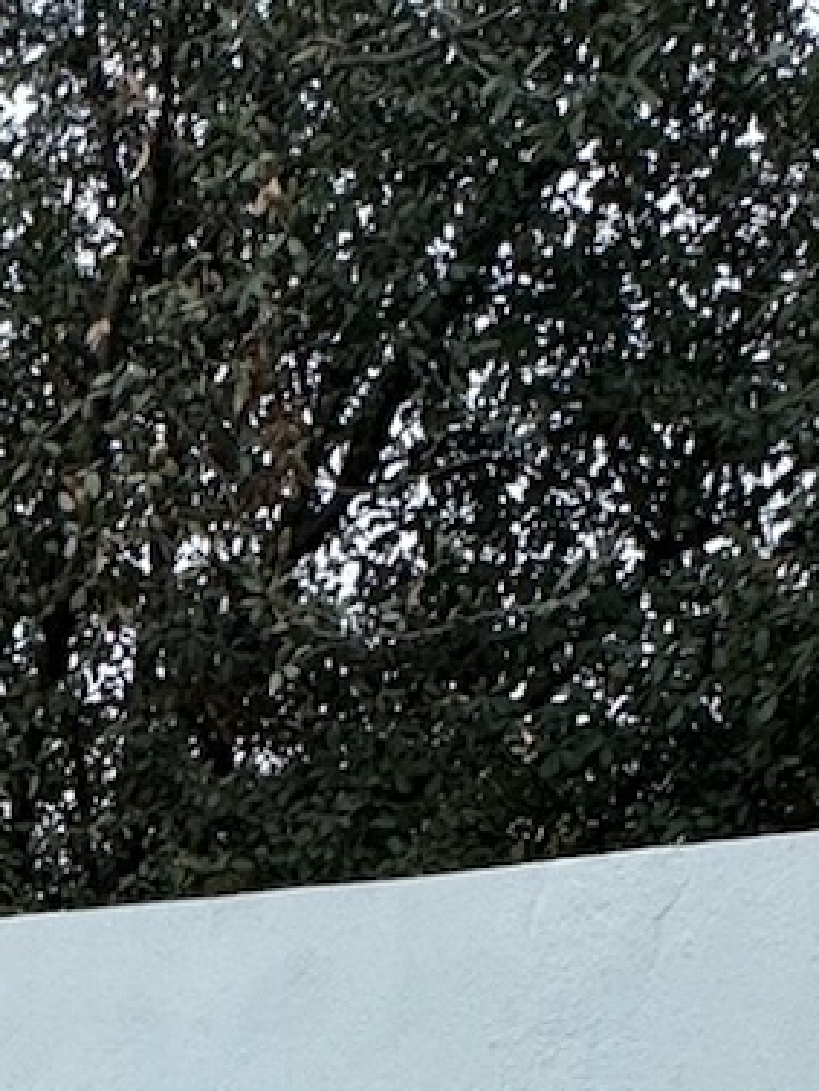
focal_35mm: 76
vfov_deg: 17.4
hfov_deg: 17.6
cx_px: -365
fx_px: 2396
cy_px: 2246
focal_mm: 2.22
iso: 50
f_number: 2.2
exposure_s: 1/693
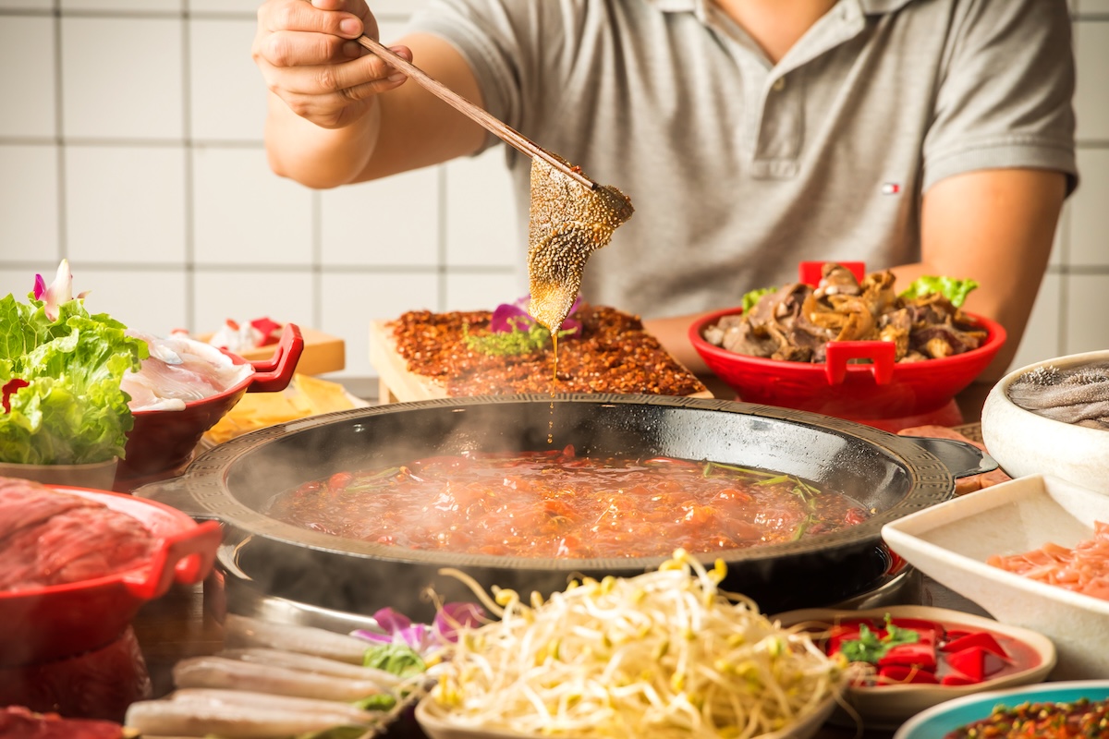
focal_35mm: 185
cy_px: 370
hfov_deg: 11.1
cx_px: 554
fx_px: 5699
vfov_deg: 7.4
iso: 500
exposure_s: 1/80
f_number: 6.3
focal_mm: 185
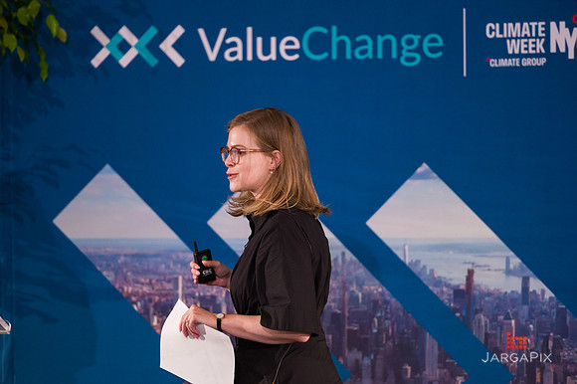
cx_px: 289
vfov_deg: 6.8
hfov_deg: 10.1
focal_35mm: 203
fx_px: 3251
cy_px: 192
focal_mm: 200
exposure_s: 1/200
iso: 3200
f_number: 3.2
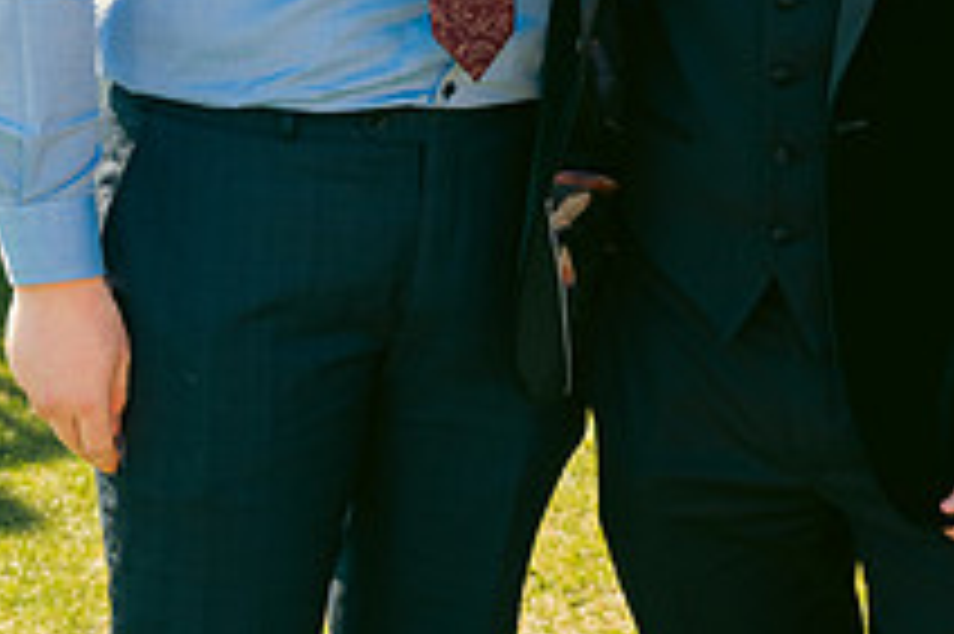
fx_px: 2754
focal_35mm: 104
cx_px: 860
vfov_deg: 12.8
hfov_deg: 19.3
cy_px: -164
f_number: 5
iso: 200
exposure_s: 1/400
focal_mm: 38
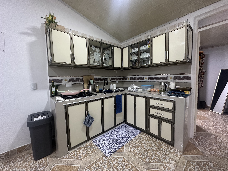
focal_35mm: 14
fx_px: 92
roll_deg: +1.6
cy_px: 86
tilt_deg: -3.9
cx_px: 114
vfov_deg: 85.7
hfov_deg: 102.1
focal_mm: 2.22
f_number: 2.2
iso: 500
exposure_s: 1/60
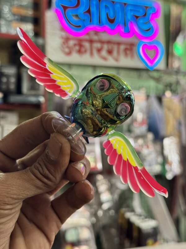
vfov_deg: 39.7
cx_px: 93
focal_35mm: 48
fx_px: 344
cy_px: 124
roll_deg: +1.0
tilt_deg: +3.9
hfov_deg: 30.3
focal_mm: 6.76
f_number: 1.78
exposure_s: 1/50
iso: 80
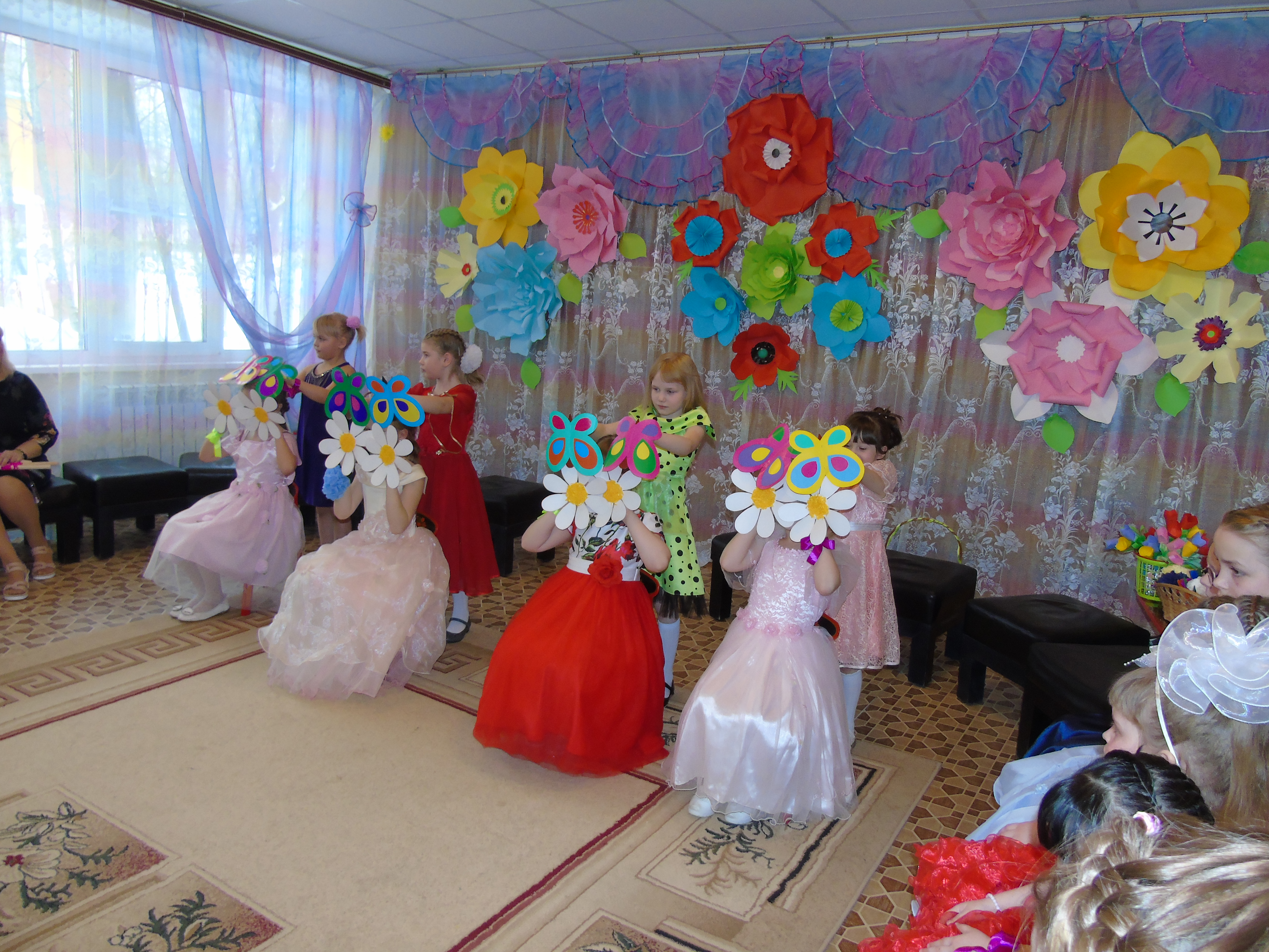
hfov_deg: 69.4
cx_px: 634
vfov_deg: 54.9
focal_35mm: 25
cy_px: 476
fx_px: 916
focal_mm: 4.4
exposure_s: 1/30
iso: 200
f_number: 3.4
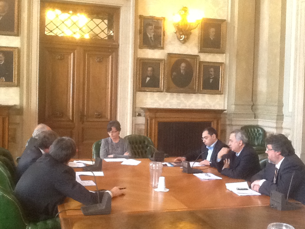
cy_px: 115
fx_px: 396
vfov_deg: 32.2
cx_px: 151
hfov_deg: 42.1
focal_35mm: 45
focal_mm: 2.03
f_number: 2.4
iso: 320
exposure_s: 1/30
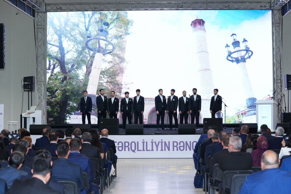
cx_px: 146
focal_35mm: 70
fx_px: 566
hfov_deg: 28.8
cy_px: 97
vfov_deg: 19.4
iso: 2500
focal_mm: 70
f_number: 4.5
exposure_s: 1/200
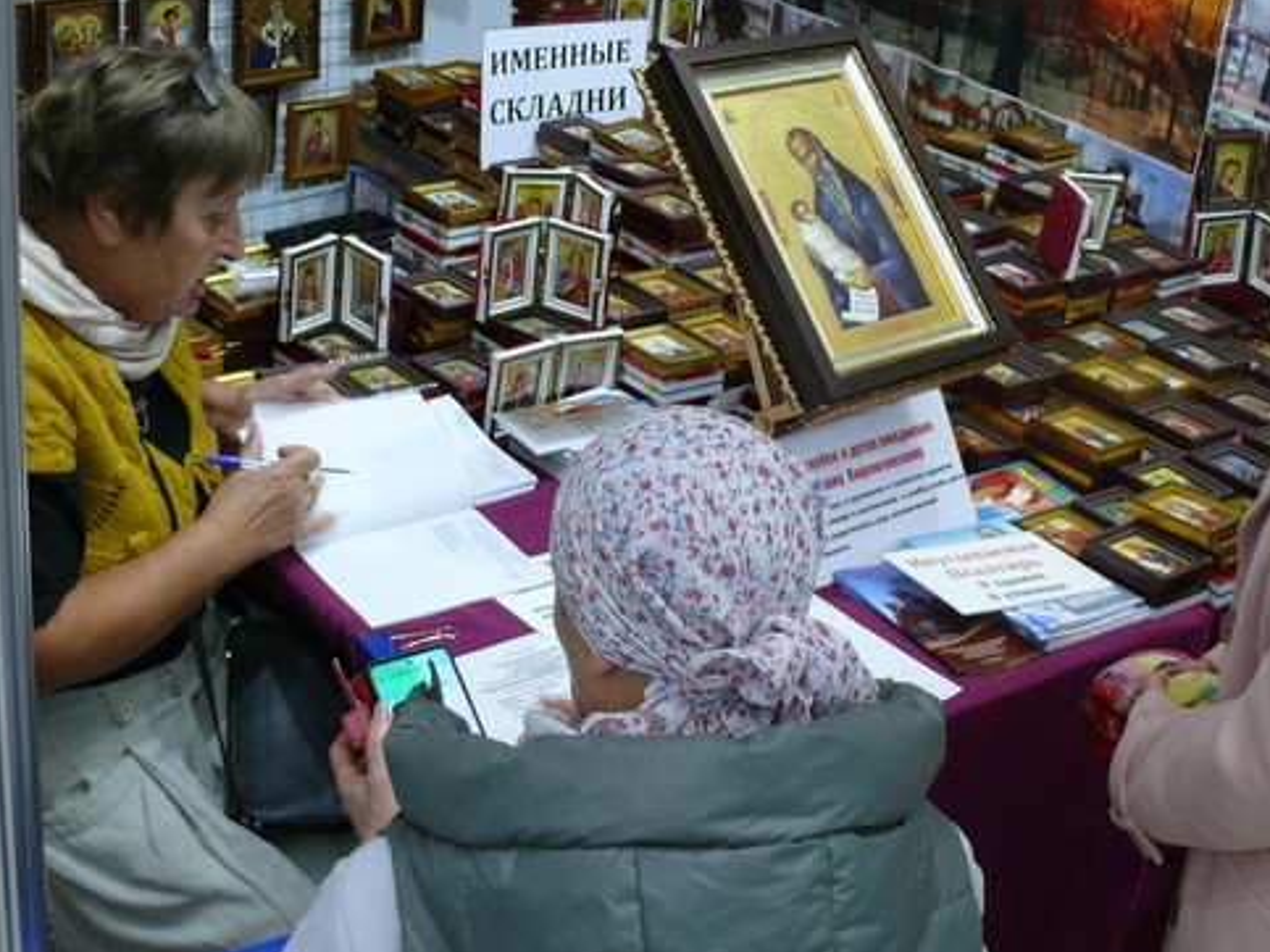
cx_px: 728
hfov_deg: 33.2
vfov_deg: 25.2
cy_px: 479
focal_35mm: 58
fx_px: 2127
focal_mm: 7.4
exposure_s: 1/30
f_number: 2.8
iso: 100
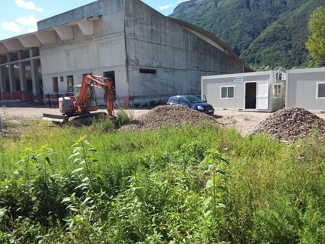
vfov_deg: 51.4
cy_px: 122
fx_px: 253
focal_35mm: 27
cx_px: 162
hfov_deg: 65.3
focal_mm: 2.91
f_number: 1.9
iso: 40
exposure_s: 1/969
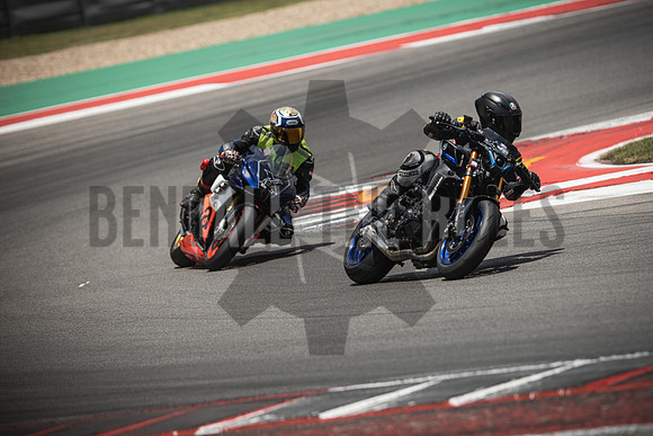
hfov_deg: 6.9
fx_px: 5443
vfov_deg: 4.6
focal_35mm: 300
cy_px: 218
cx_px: 326
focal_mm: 200
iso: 125
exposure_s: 1/2000
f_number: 2.8
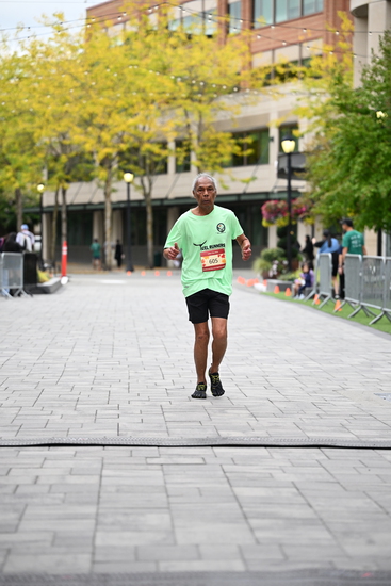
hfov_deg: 13.4
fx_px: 1661
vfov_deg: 20.0
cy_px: 293
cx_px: 196
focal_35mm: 102
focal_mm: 102
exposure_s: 1/5000
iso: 1600
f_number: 2.8
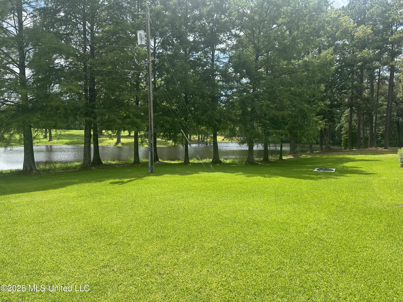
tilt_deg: -3.0
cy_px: 151
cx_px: 202
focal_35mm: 24
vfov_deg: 56.8
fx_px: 279
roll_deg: -1.8
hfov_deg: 71.6
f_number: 1.78
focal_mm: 6.86
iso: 80
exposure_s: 1/2410
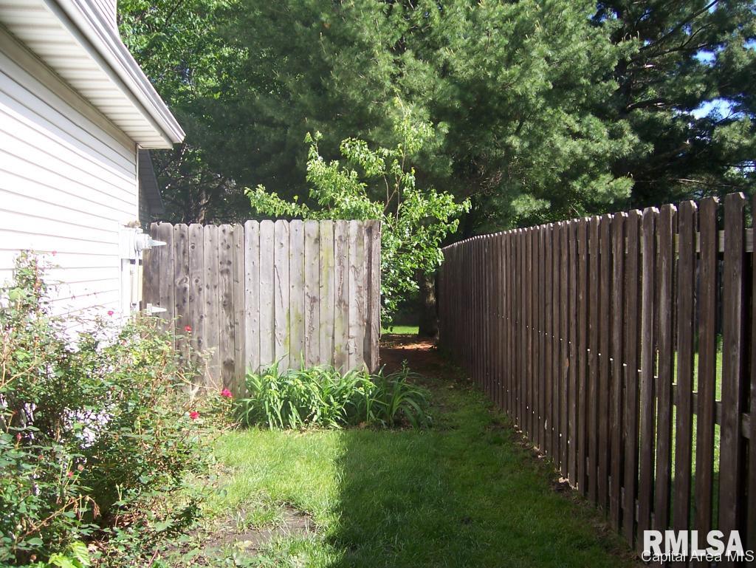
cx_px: 378
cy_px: 284
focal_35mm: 36
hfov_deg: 51.3
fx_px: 787
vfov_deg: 39.7
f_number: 3
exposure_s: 1/350
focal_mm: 6
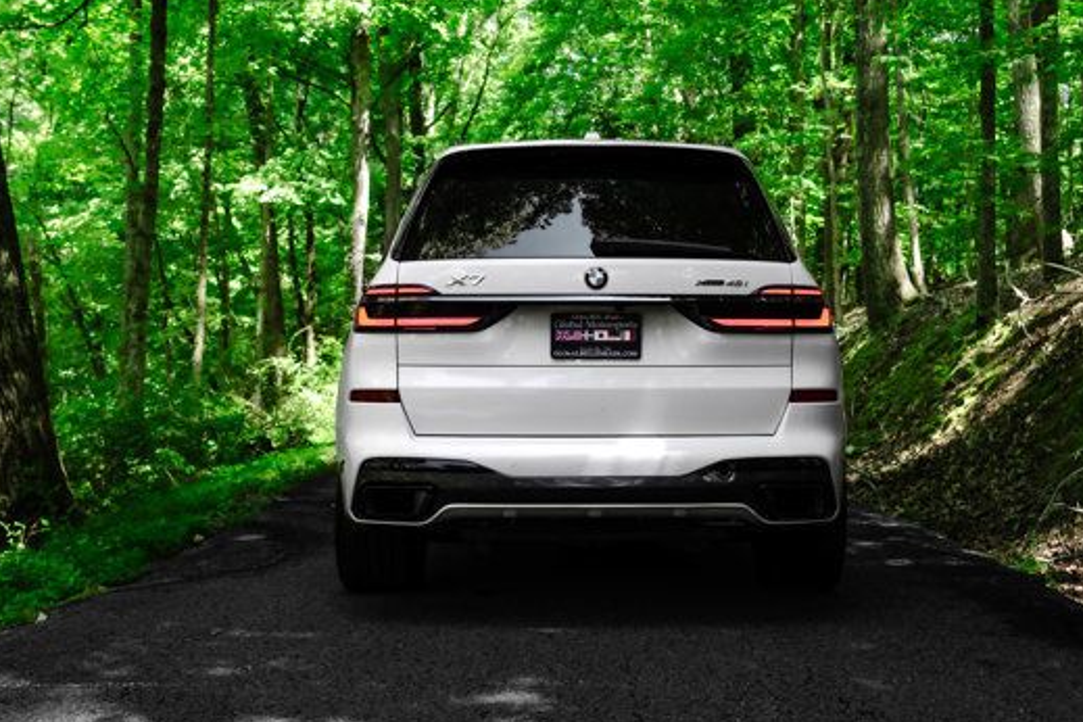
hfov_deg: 35.6
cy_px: 327
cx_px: 606
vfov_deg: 24.2
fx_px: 1685
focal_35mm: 56
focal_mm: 45
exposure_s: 1/500
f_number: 6.3
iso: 800
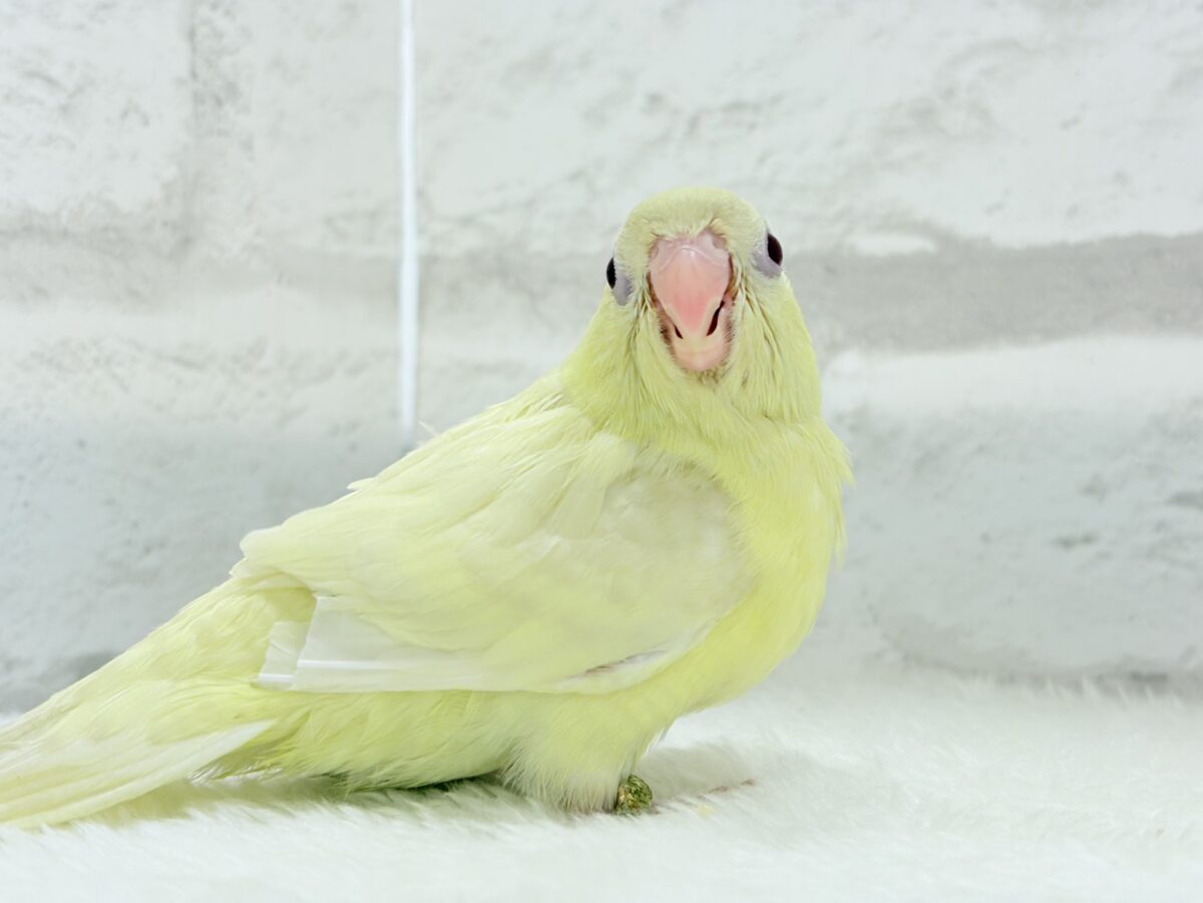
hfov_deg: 36.8
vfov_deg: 28.0
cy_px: 452
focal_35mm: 52
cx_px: 602
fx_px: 1807
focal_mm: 5.96
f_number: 1.6
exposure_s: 1/100
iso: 80
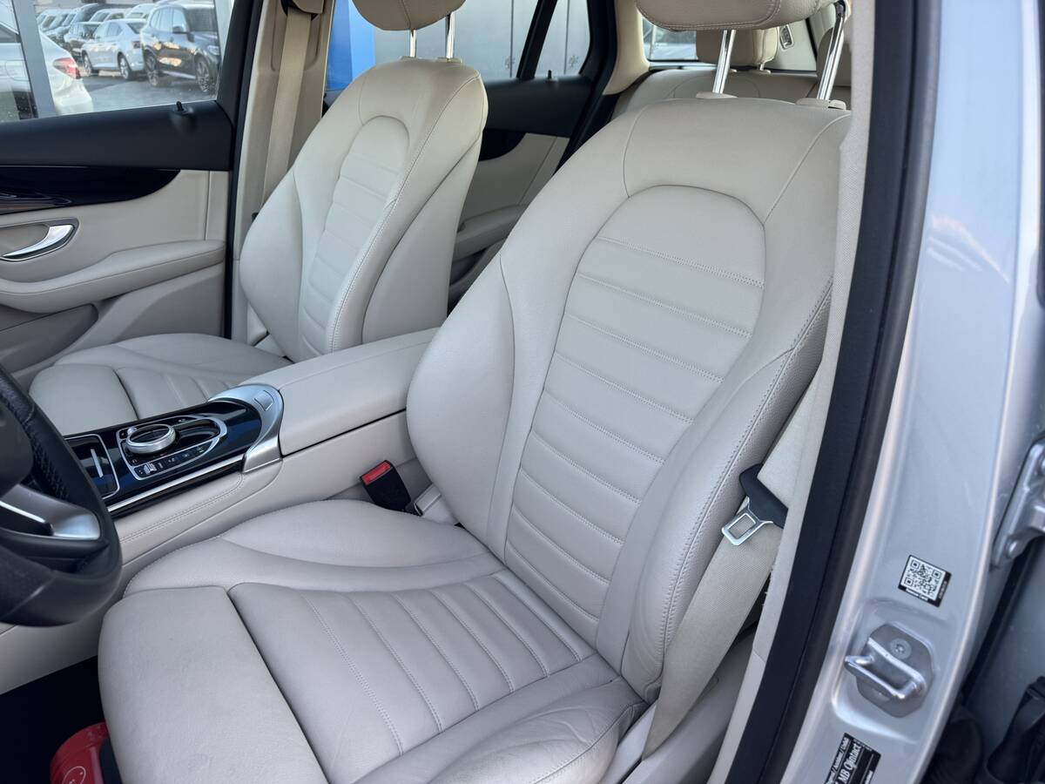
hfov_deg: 71.6
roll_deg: -2.2
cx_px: 522
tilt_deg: -24.1
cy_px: 392
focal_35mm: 24
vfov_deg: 56.8
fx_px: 725
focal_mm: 6.76
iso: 64
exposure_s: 1/121
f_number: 1.78
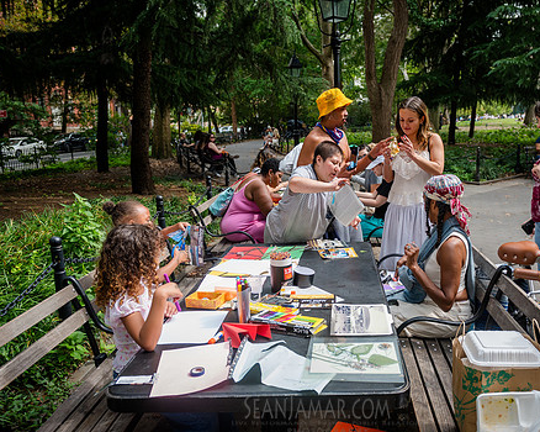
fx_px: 479
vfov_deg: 48.5
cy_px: 225
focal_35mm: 30
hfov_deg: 58.2
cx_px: 329
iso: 320
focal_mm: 24
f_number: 4
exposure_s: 1/500
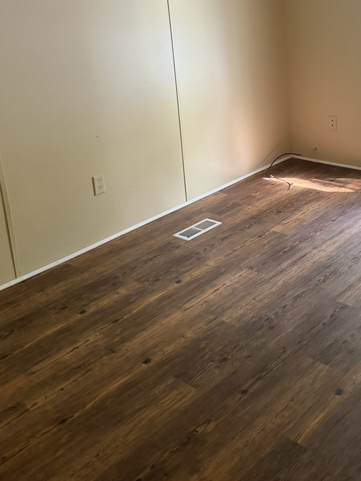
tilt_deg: -11.7
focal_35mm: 42
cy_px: 114
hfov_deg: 33.8
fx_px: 584
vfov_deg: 43.2
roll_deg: +4.0
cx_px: 259
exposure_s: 1/60
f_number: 1.78
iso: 640
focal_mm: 6.76
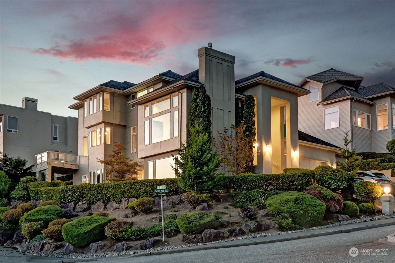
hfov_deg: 61.9
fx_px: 329
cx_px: 198
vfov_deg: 43.6
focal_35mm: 30
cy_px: 132
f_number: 11
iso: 3200
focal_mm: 20
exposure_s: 1/1.67
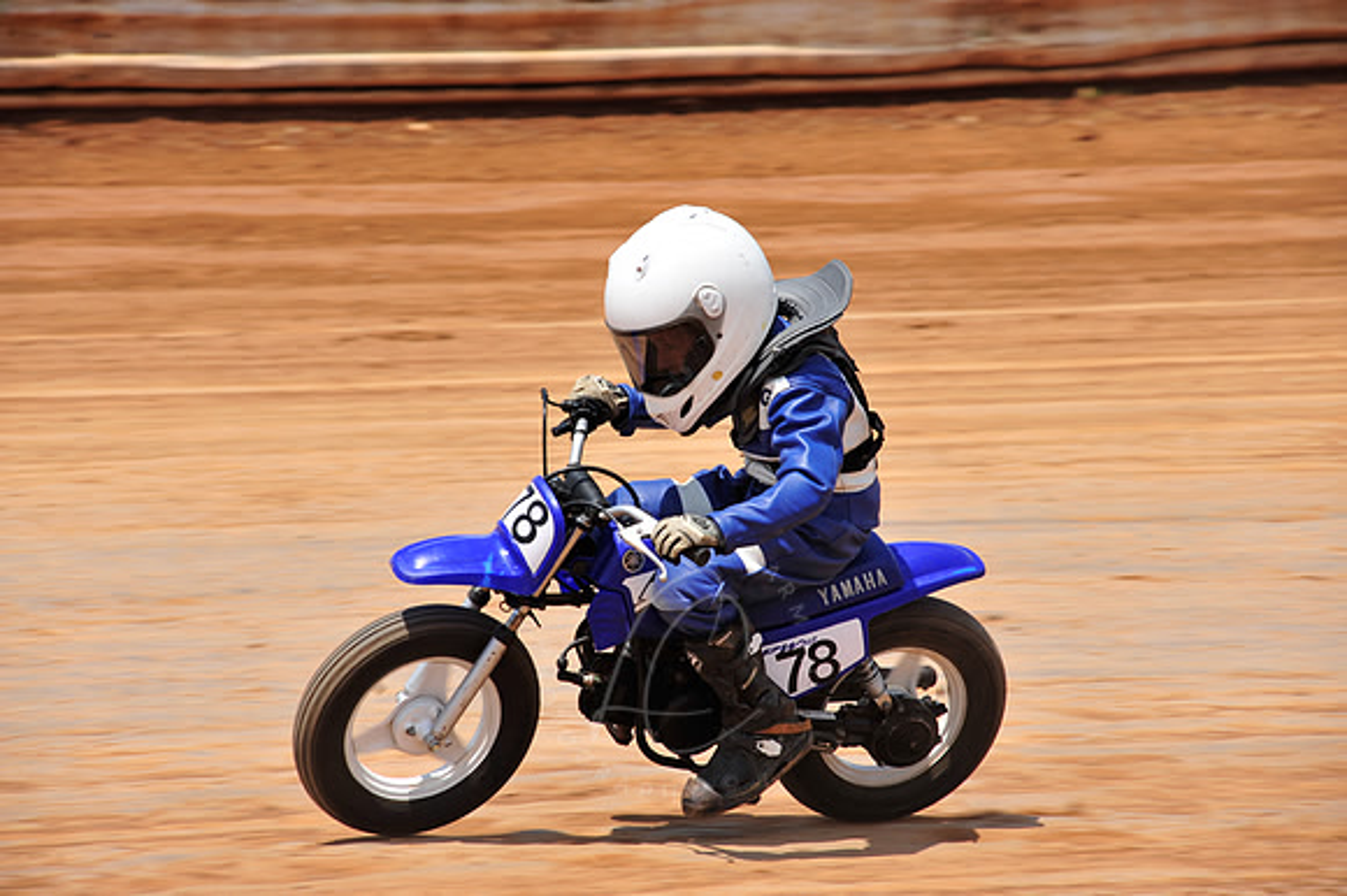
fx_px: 7479
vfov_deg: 6.9
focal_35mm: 200
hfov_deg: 10.3
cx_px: 674
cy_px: 448
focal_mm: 200
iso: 200
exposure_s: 1/400
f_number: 10
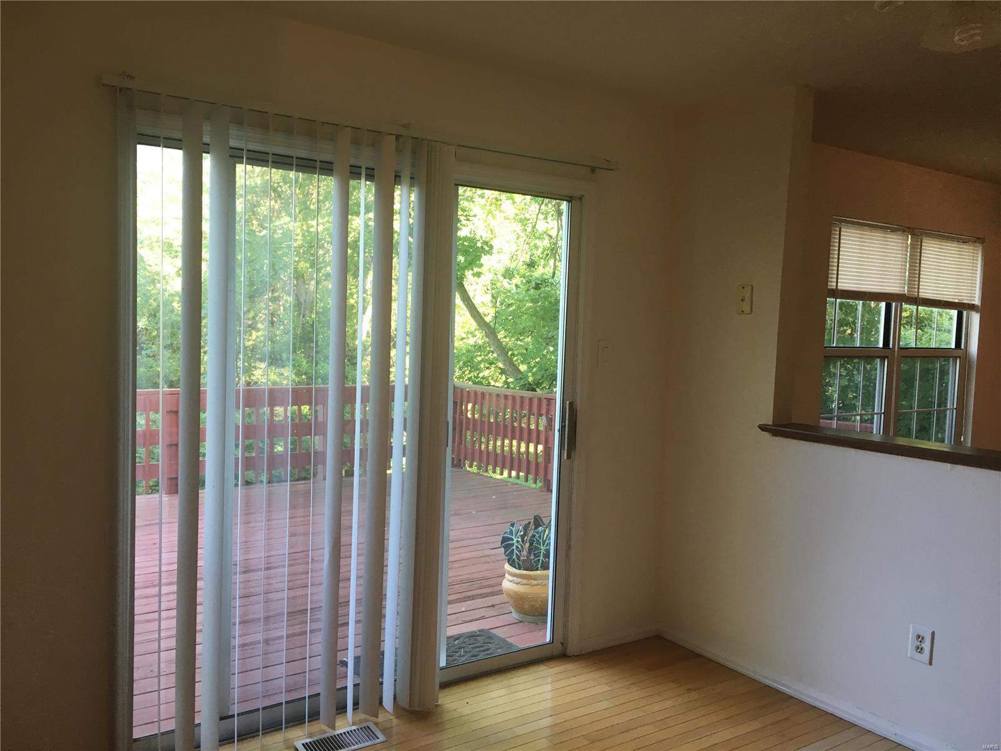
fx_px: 839
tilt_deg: -4.5
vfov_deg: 48.2
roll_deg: -1.4
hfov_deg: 61.7
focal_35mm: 29
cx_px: 500
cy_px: 376
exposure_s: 1/30
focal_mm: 4.15
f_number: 2.2
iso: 32
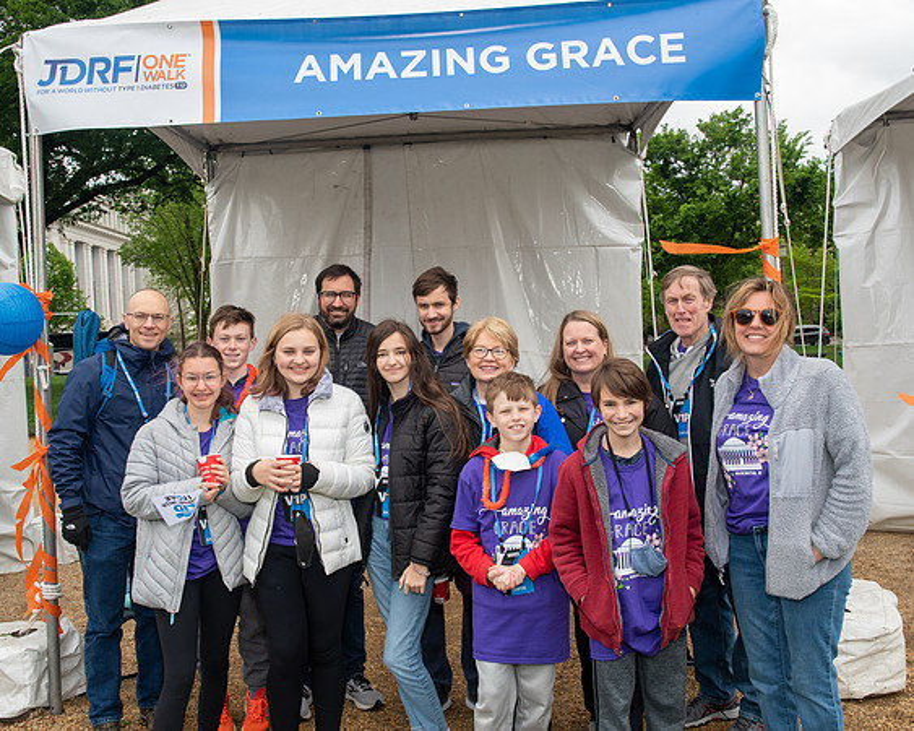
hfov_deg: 47.1
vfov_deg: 38.4
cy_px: 358
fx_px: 1048
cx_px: 424
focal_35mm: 39
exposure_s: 1/250
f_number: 7.1
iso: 250
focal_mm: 22
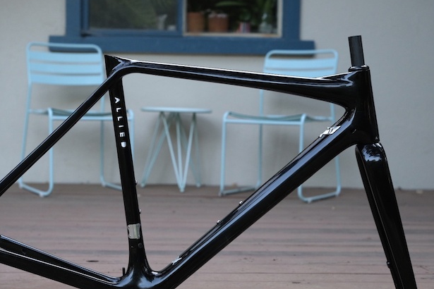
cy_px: 155
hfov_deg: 30.9
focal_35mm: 65
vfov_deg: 20.9
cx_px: 187
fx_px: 784
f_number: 2.8
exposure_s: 1/500
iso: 1000
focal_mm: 33
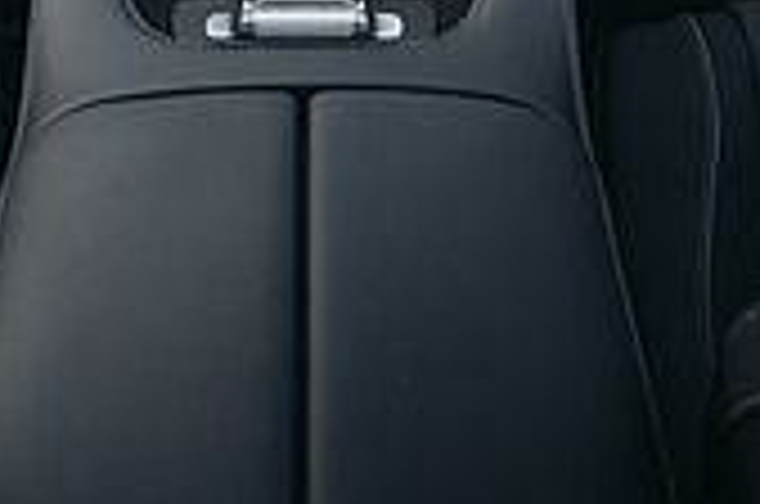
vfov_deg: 14.2
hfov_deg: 27.3
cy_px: -612
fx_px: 1559
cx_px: 306
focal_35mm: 74
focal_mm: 16
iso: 200
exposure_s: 1/25
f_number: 6.3
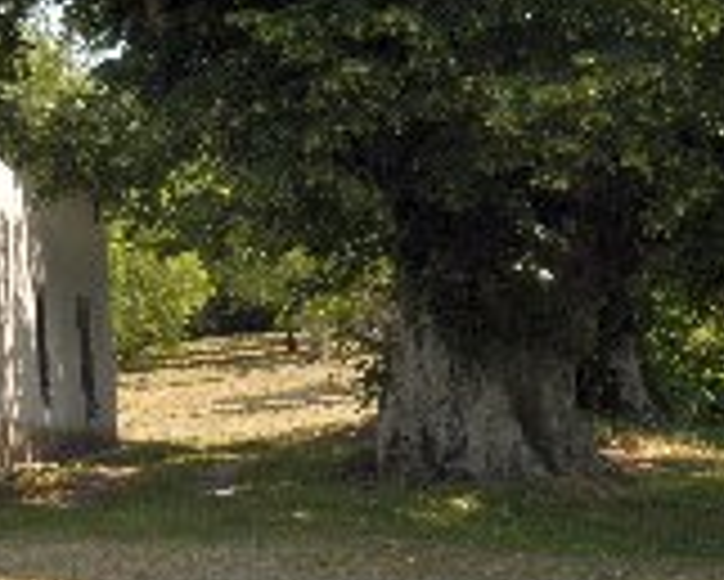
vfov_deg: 10.4
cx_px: -272
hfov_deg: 12.5
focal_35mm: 148
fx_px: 3173
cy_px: -13
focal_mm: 38
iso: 500
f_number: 9
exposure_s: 1/320
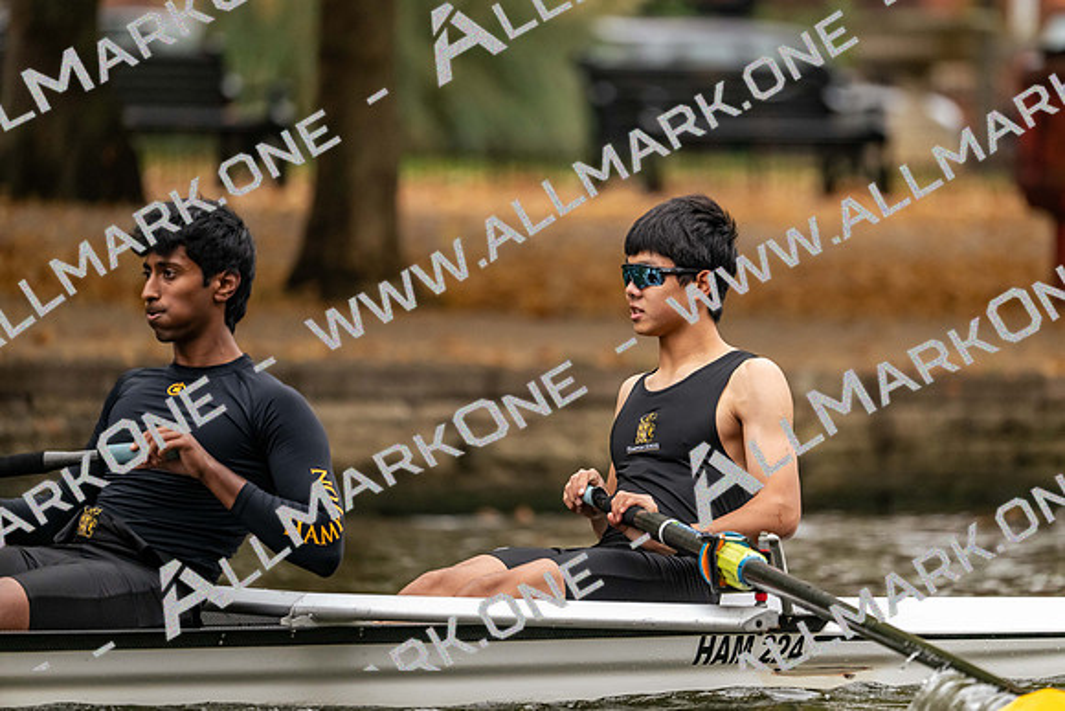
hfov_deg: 5.2
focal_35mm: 400
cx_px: 532
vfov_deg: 3.4
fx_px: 11836
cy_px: 356
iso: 2800
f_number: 4.5
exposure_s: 1/2500
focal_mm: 400
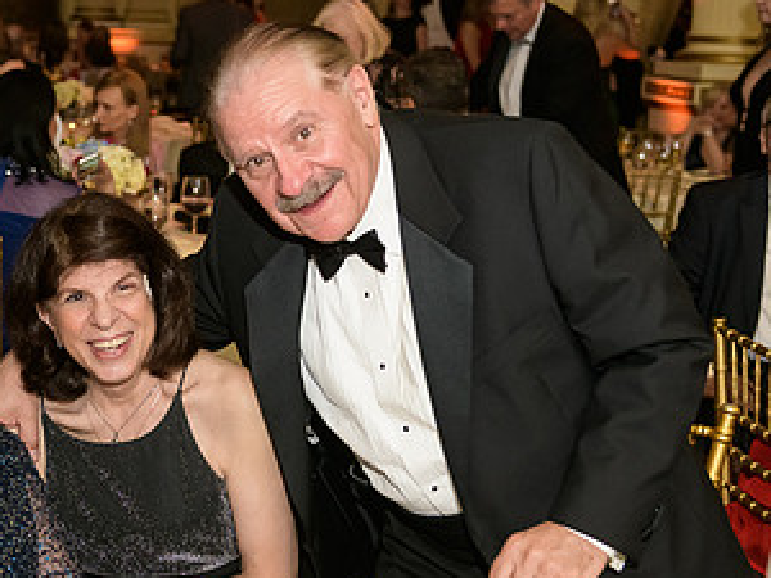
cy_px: 310
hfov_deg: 28.3
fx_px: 1492
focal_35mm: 67
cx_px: 144
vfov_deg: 21.9
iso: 1600
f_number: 3.2
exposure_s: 1/100
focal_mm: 36
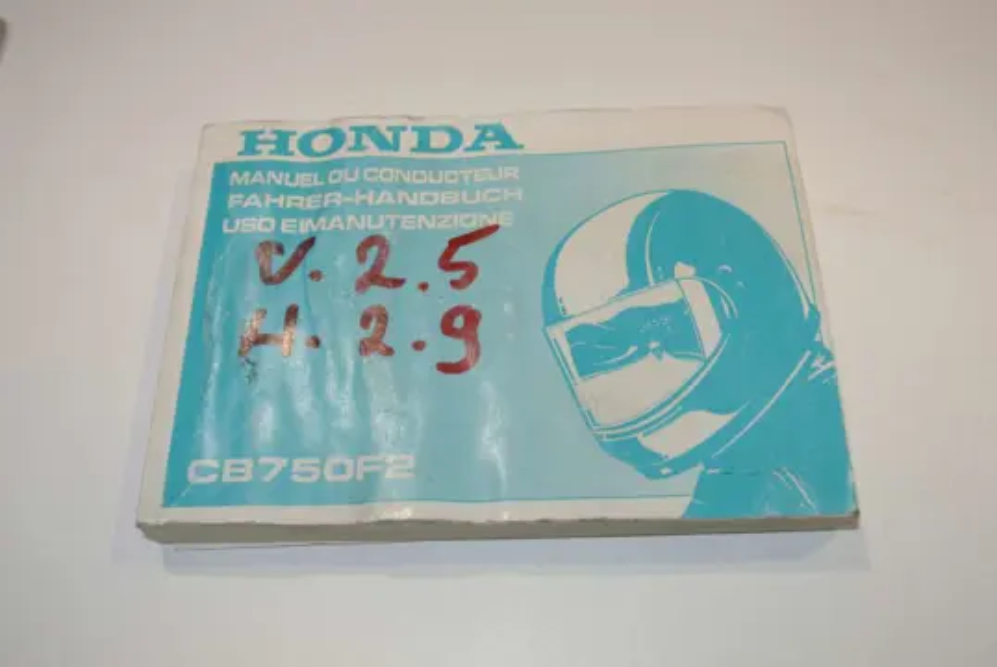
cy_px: 334
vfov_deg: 36.0
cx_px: 498
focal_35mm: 37
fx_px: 1026
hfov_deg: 51.8
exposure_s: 1/60
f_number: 4
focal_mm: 14
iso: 200
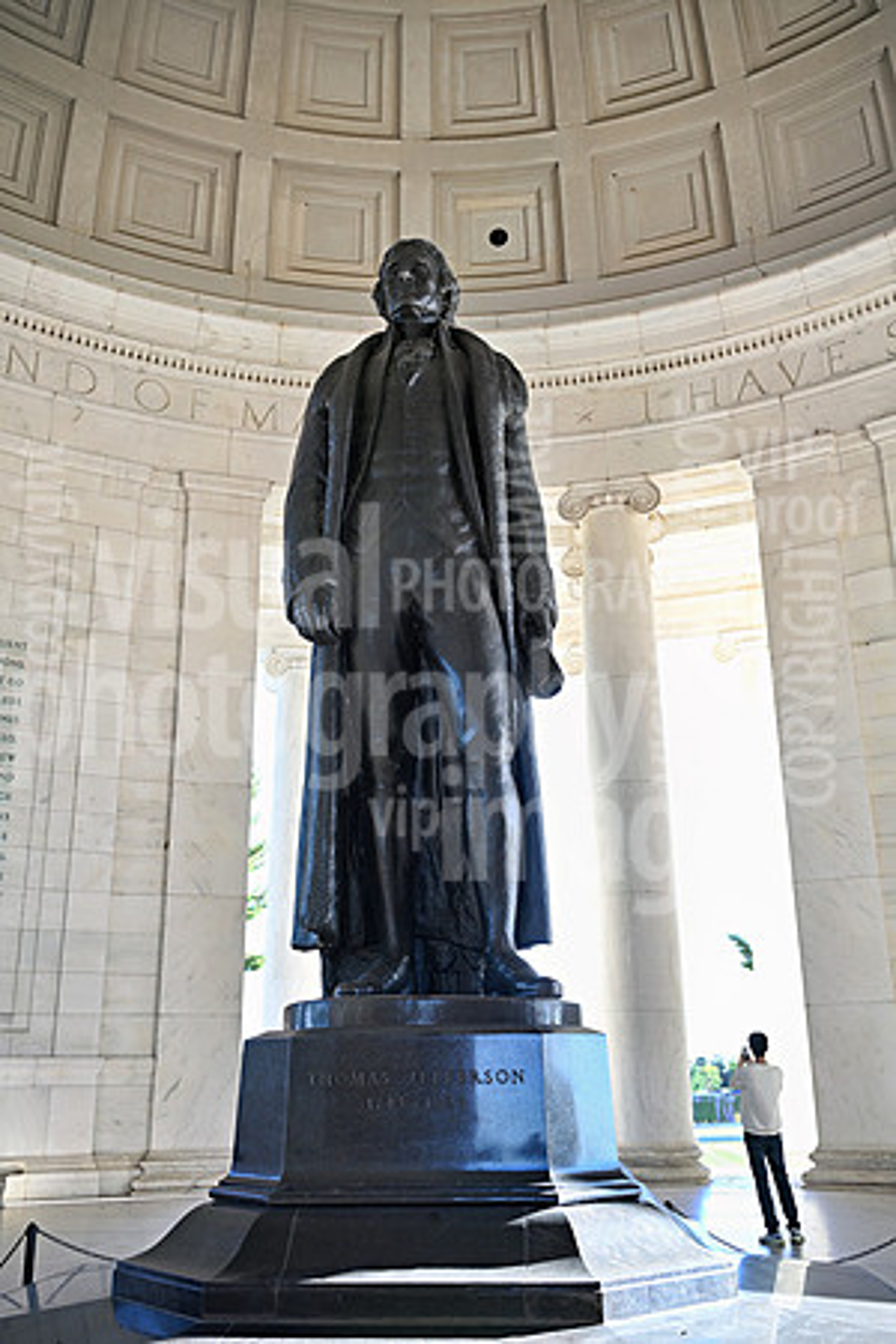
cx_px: 448
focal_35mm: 33
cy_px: 672
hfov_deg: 40.0
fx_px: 1232
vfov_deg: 57.2
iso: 250
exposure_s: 1/125
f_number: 4
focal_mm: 33
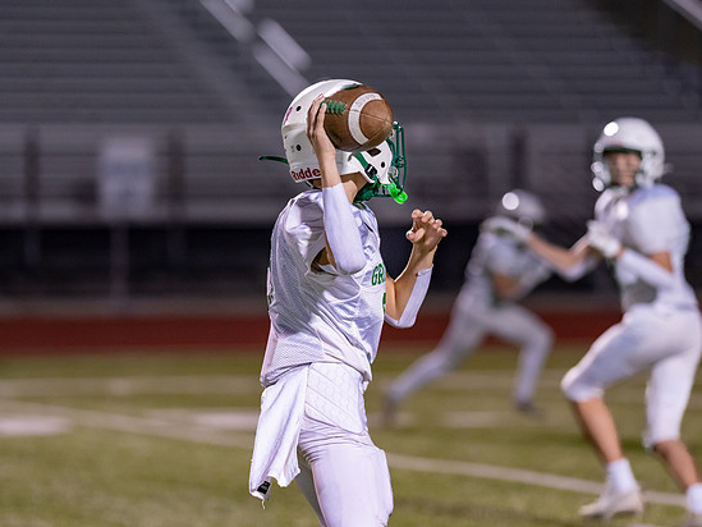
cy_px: 305
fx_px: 4665
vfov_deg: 6.5
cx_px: 370
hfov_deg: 8.6
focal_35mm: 230
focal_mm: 135
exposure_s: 1/1250
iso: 1600
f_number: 1.8
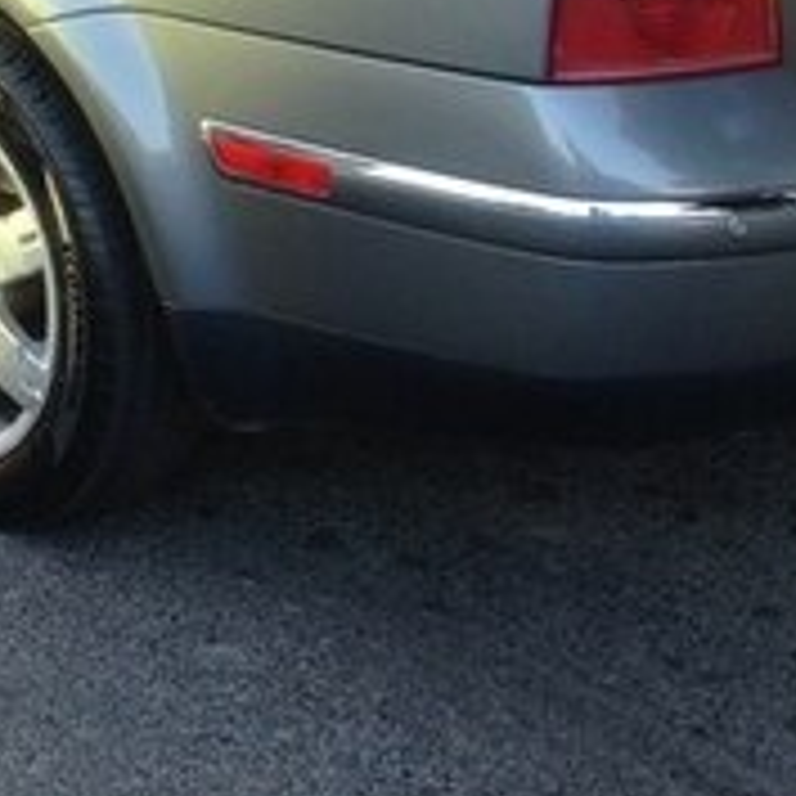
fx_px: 2836
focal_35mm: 109
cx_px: 36
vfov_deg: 15.5
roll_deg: +1.2
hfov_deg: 15.7
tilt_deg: -11.3
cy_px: -110
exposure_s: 1/136
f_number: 2.4
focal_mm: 4.12
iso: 50
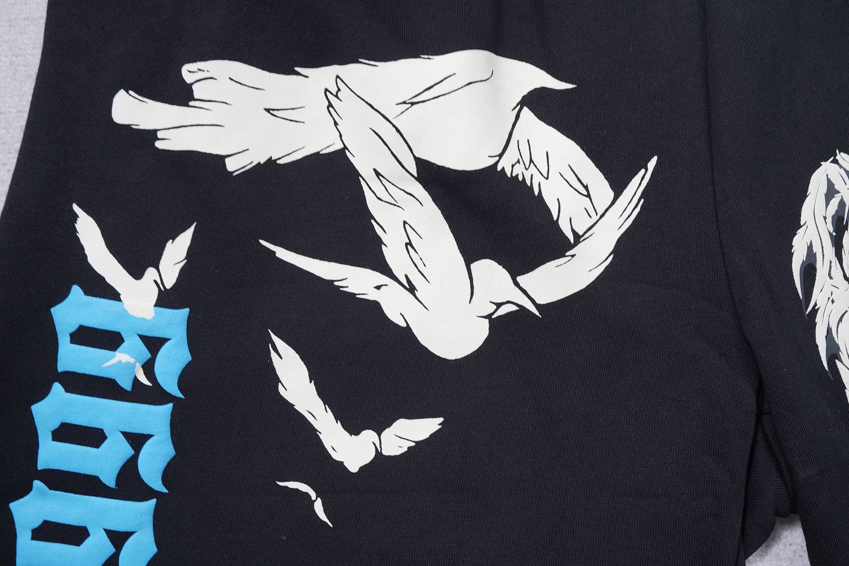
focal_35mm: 35
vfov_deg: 37.9
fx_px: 825
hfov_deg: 54.4
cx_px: 424
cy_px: 283
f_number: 10
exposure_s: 1/100
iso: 1600
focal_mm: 35
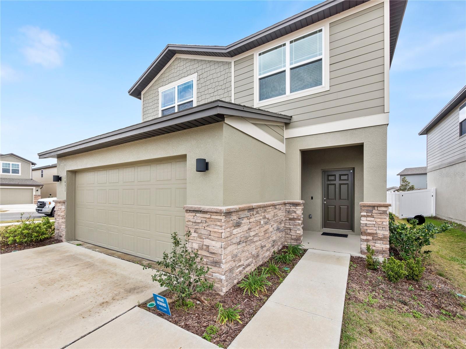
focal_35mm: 14
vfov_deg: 85.7
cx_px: 233
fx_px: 188
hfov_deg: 102.1
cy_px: 174
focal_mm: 7
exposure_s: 1/250
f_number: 5.6
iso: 200
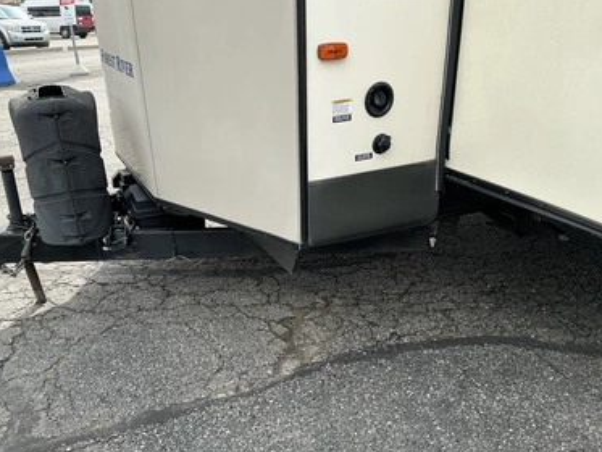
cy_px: 236
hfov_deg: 59.9
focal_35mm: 30
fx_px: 522
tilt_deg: -22.9
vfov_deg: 46.8
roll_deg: -1.5
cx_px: 292
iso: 25
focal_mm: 3
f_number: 1.8
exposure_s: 1/529
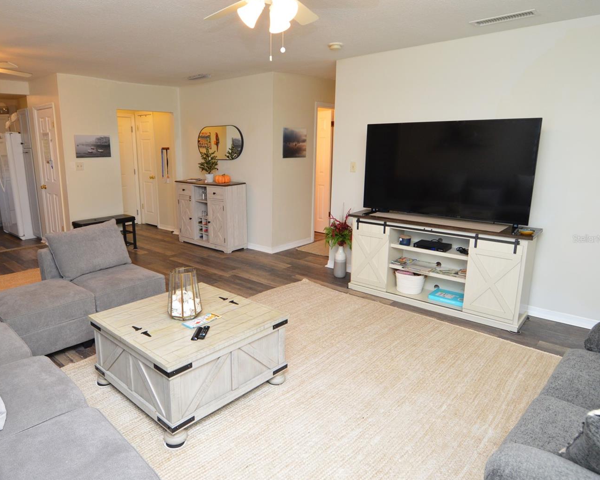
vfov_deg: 65.5
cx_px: 241
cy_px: 239
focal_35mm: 21
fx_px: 373
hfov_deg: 76.8
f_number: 4
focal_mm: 12
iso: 450
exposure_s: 1/60
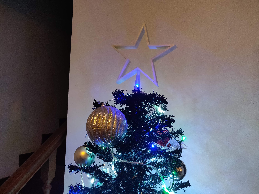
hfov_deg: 69.4
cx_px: 130
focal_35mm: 25
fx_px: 187
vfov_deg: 54.9
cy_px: 97
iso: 1600
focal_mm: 4.25
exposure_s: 1/25
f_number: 1.7
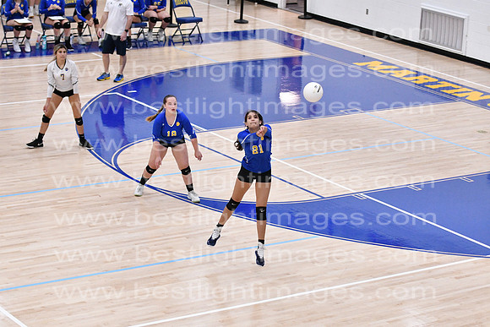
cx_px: 245
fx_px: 1429
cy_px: 164
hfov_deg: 19.5
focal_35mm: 105
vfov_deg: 13.0
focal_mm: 70
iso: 6400
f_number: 3.2
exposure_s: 1/1000
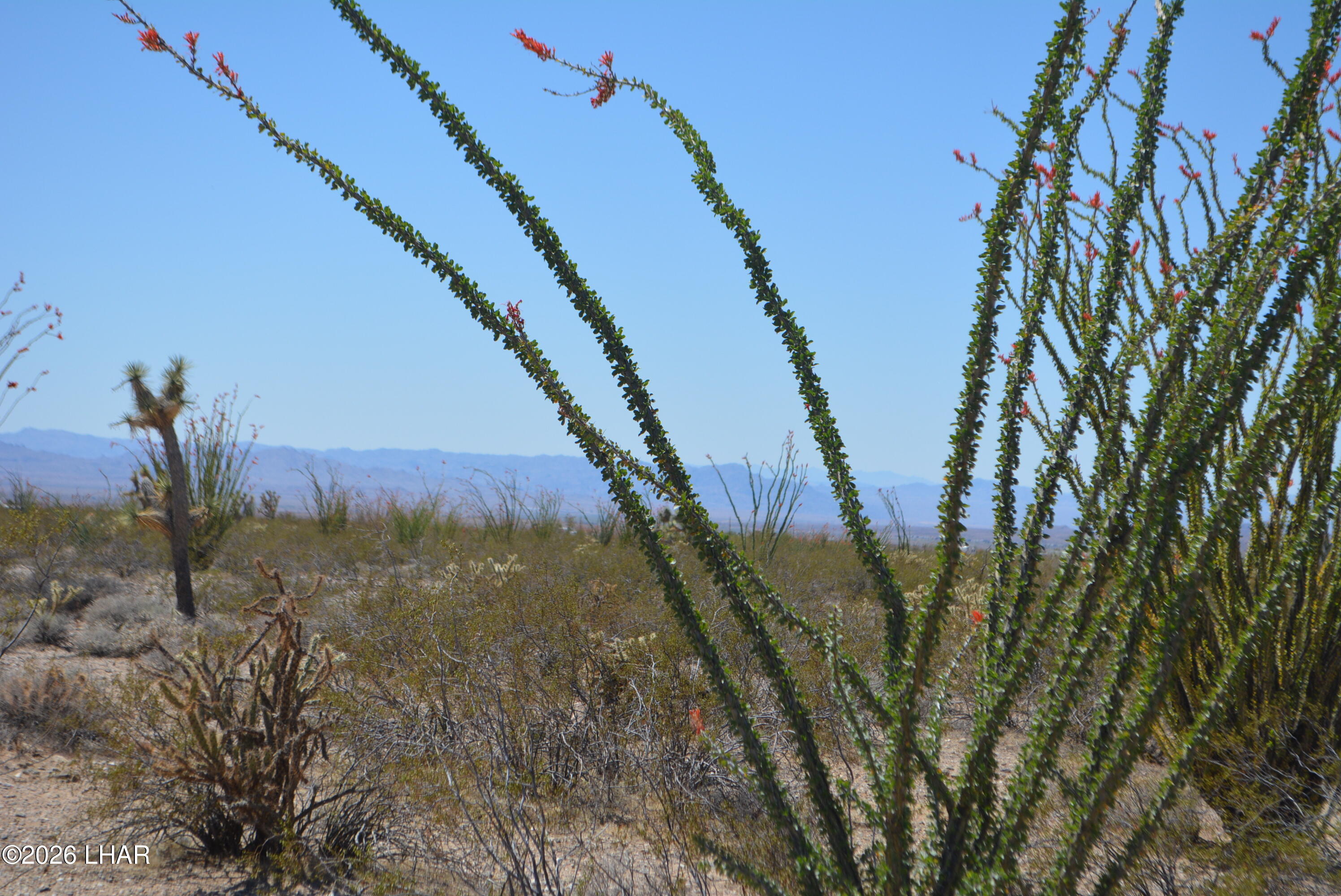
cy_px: 448
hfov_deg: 24.6
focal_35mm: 82
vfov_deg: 16.6
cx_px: 670
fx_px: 3075
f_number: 7.1
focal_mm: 55
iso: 400
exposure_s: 1/2000
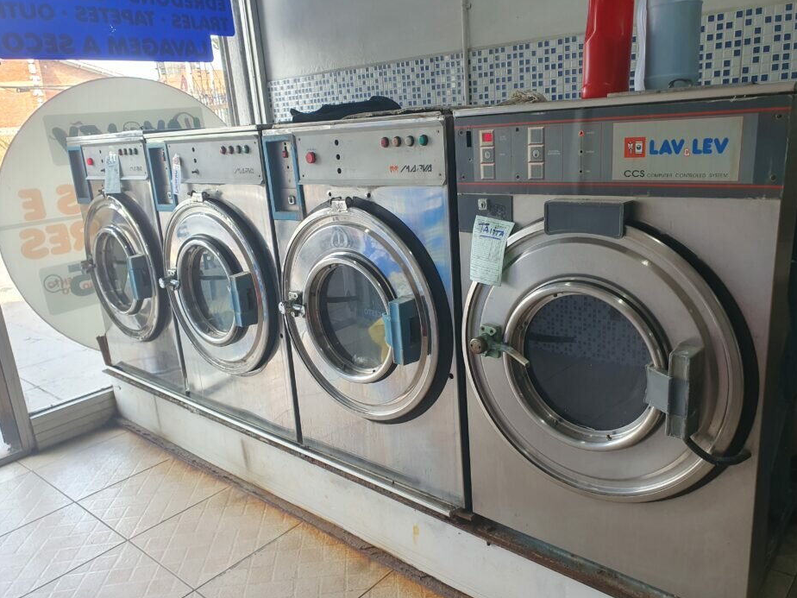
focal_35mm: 27
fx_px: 622
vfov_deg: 51.4
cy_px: 302
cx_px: 412
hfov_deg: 65.3
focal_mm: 4.32
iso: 100
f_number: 2.4
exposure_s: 1/120
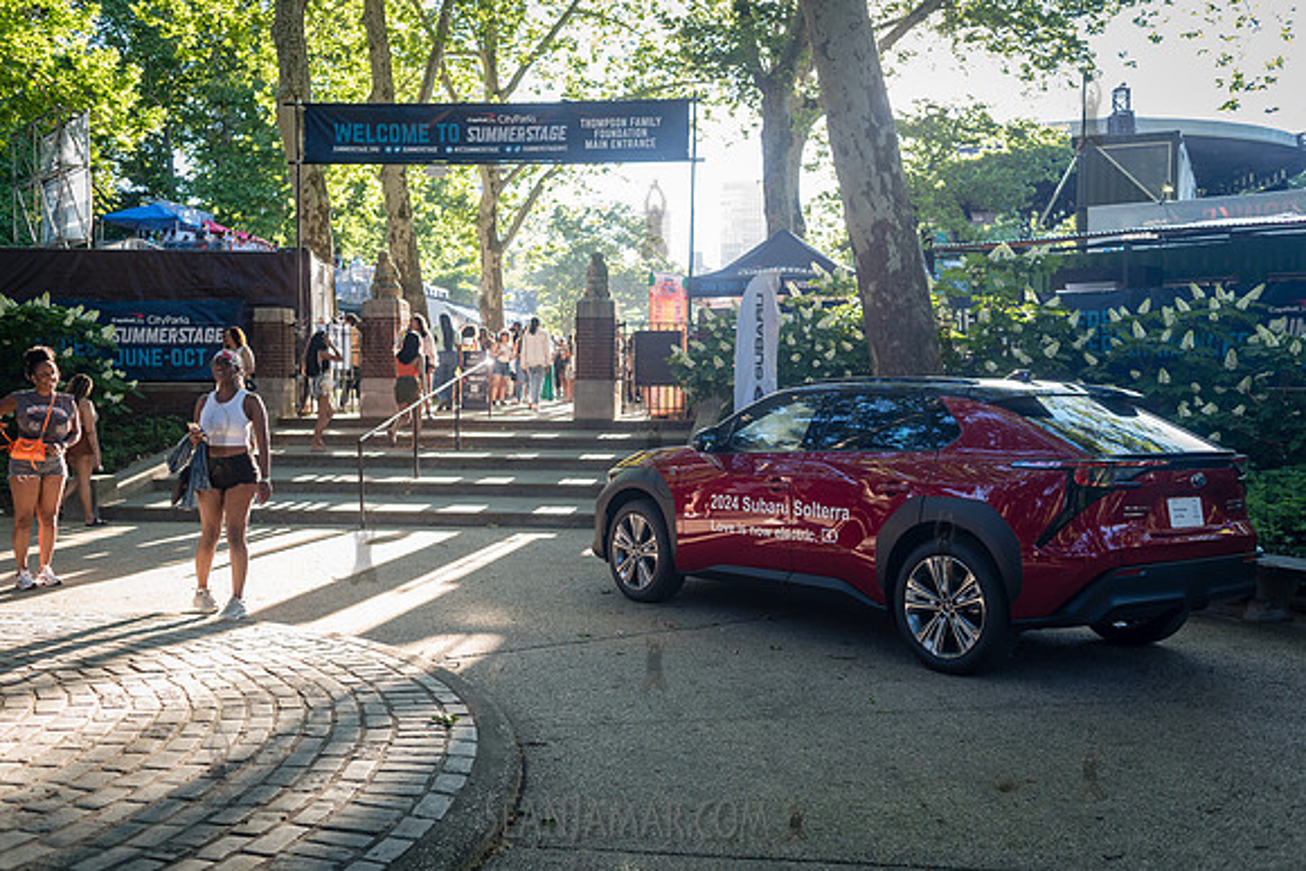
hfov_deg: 54.4
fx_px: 1270
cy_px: 436
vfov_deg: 37.9
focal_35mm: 35
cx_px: 653
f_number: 3.5
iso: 250
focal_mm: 35
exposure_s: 1/125
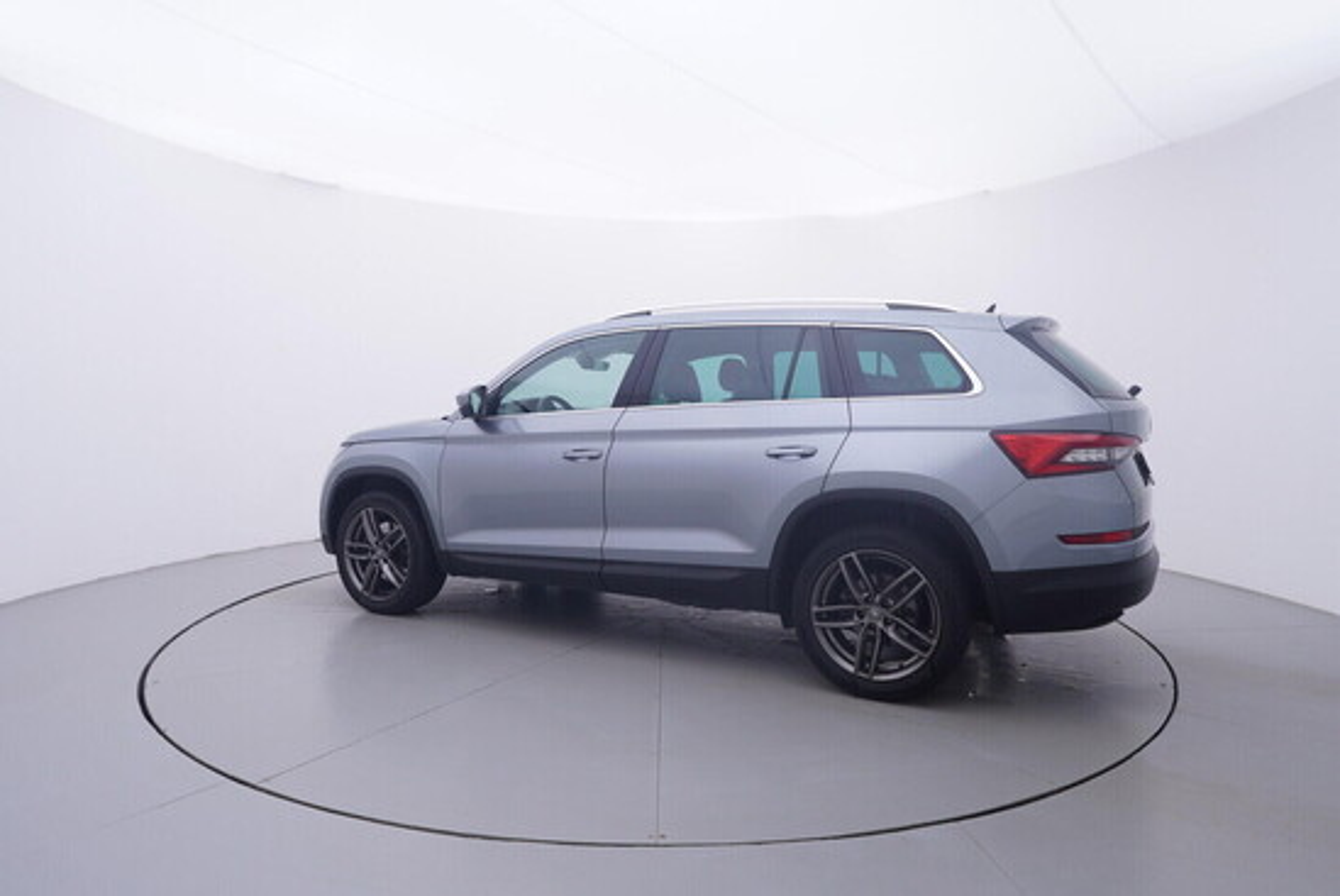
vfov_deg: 56.2
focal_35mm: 22
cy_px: 448
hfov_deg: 77.3
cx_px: 670
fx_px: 838
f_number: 5
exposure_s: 1/80
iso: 200
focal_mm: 15
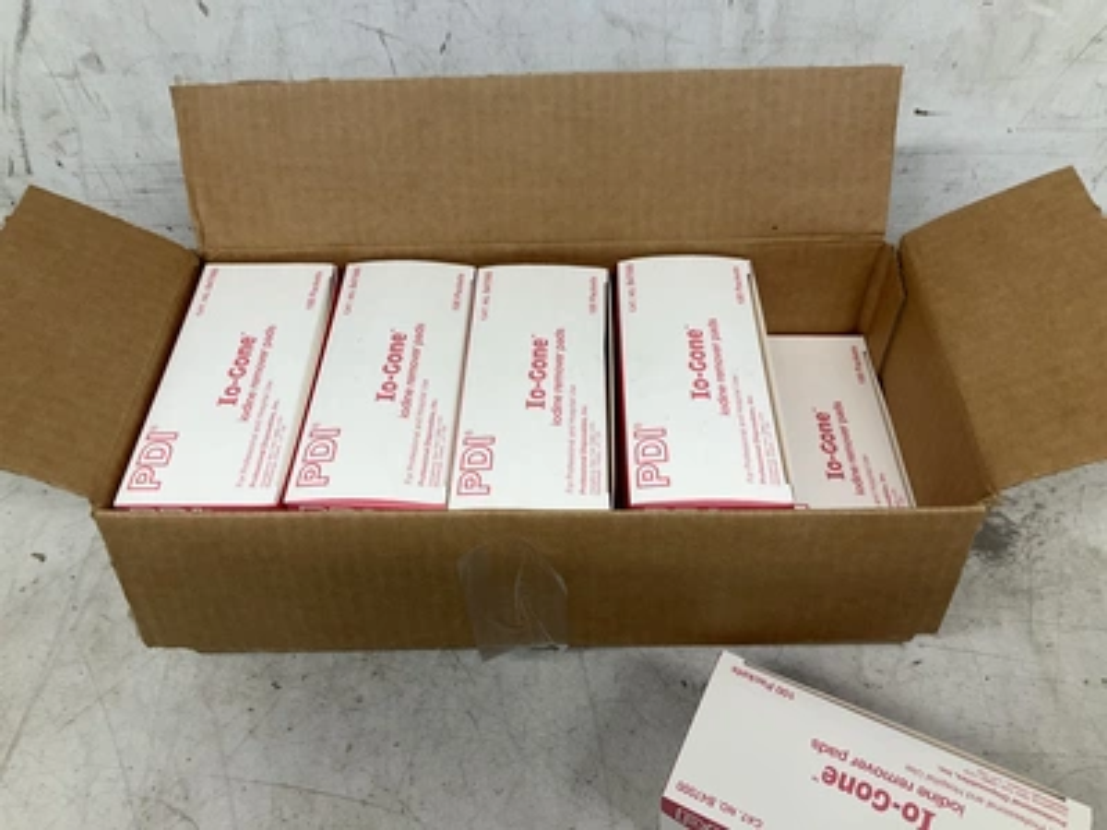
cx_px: 554
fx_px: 927
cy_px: 415
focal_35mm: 29
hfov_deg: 61.7
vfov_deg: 48.2
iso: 32
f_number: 1.8
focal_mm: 3
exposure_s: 1/120
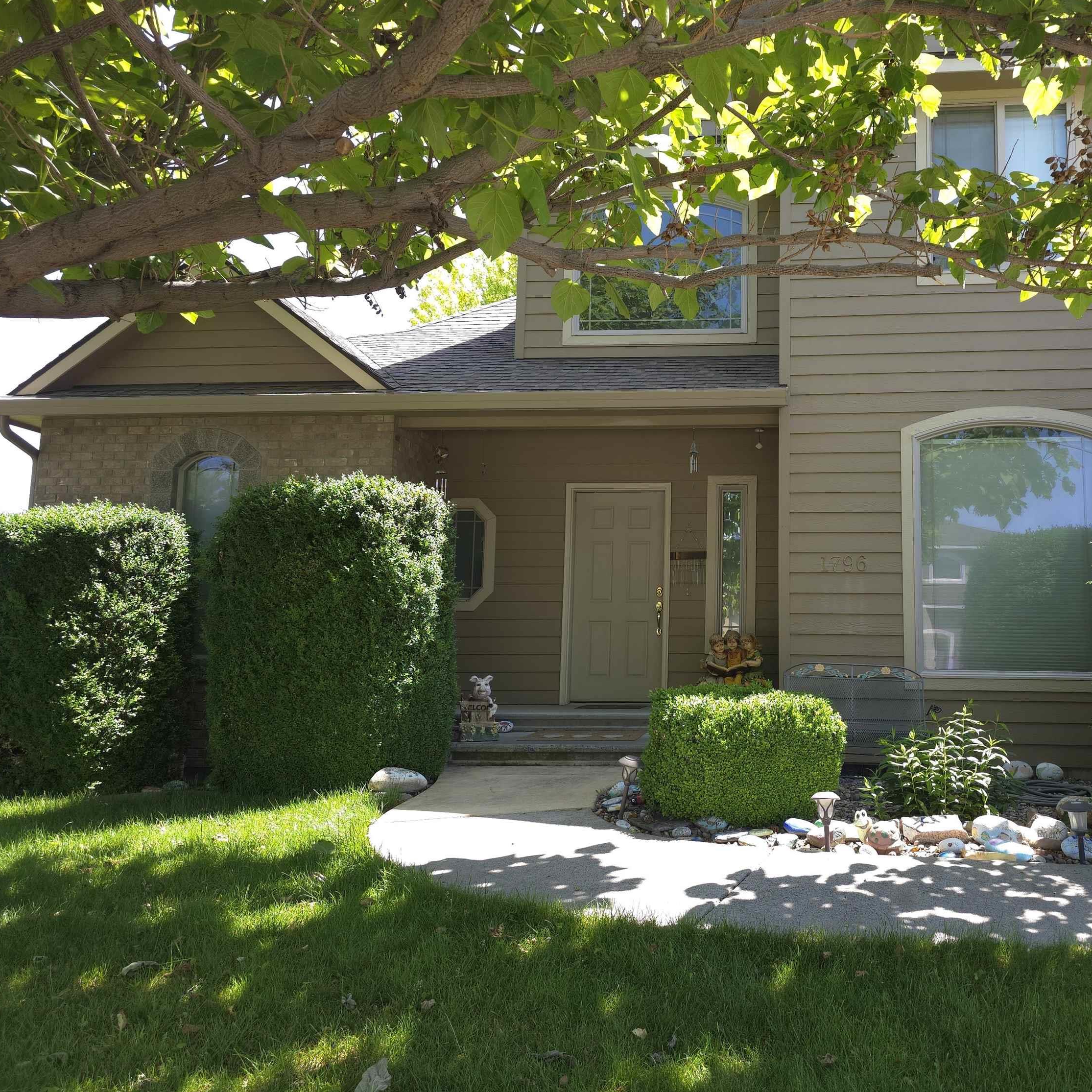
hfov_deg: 56.2
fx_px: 999
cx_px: 715
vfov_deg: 57.3
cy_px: 537
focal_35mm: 28
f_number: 1.7
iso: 20
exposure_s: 1/120
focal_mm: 6.3
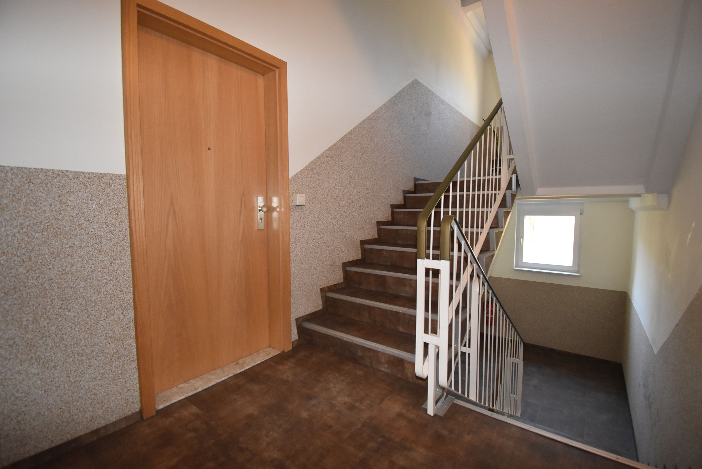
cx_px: 351
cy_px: 234
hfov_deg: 100.3
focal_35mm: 15
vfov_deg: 77.4
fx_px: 293
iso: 2000
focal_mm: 10
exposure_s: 1/60
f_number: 4.5
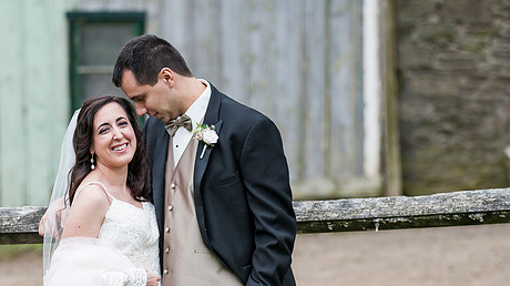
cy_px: 186
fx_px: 2000
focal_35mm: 148
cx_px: 203
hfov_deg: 14.5
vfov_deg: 8.2
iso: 200
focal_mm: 112
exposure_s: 1/1250
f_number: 3.2
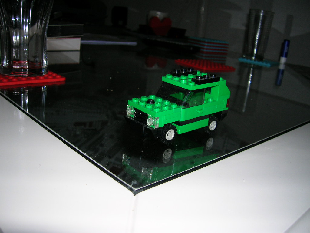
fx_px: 304
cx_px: 155
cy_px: 116
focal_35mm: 34
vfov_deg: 41.8
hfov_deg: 54.0
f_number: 2.9
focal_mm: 5.7
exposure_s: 1/60.1
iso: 50
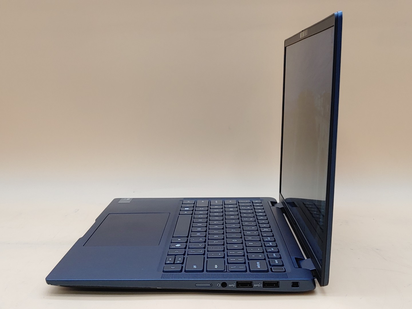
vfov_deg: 31.5
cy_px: 154
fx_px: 547
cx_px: 206
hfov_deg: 41.2
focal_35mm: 46
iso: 50
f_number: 1.8
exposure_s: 1/120
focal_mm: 4.36
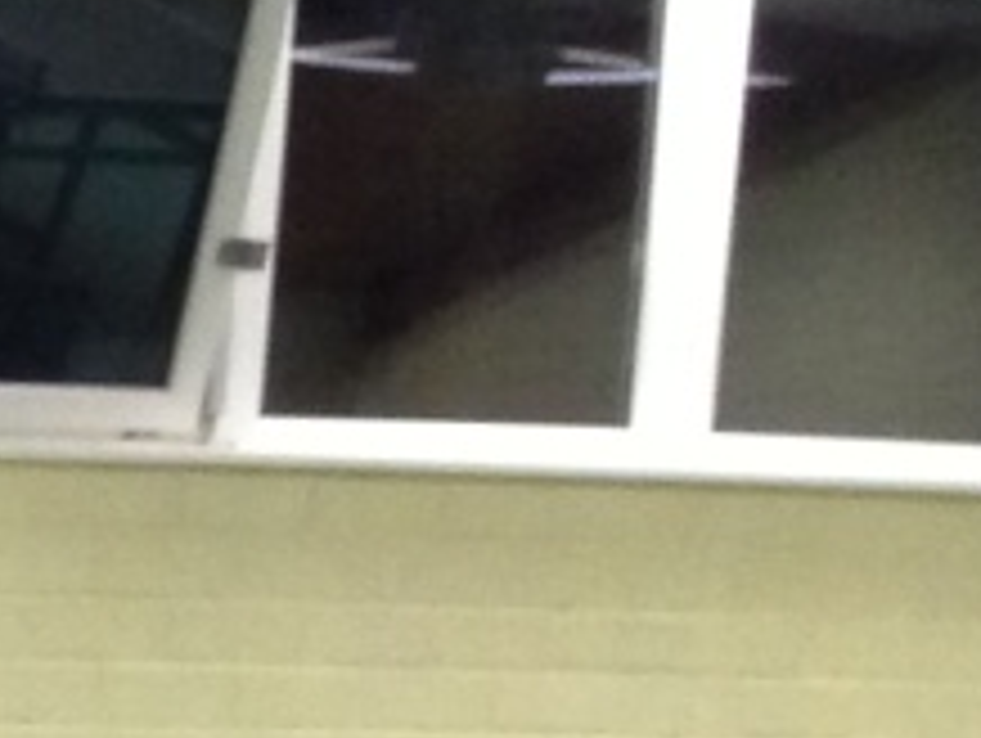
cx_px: -2412
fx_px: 7008
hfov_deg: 6.8
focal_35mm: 247
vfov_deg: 5.7
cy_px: 2151
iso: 200
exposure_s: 1/20
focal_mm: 4.13
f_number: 2.4
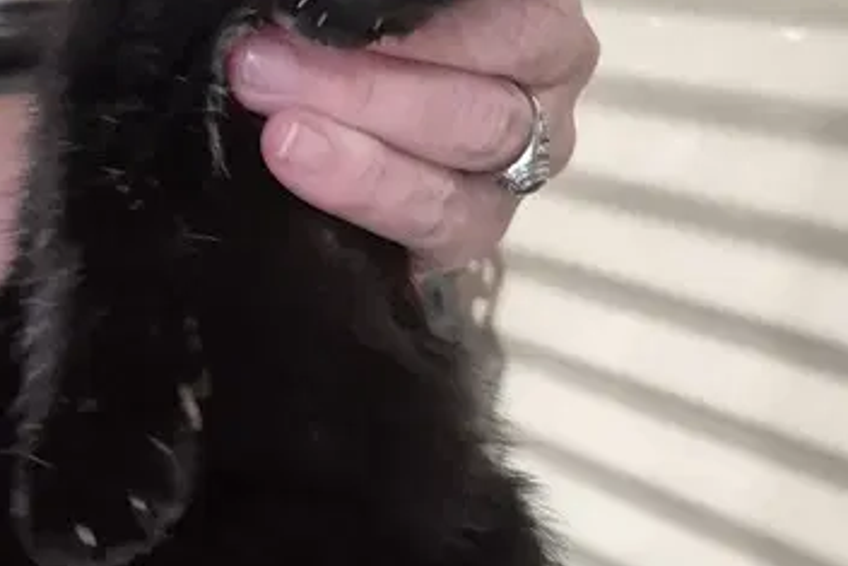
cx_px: 335
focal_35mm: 68
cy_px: 181
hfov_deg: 29.6
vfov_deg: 20.0
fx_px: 1602
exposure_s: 1/60
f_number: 1.8
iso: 1250
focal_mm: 5.4
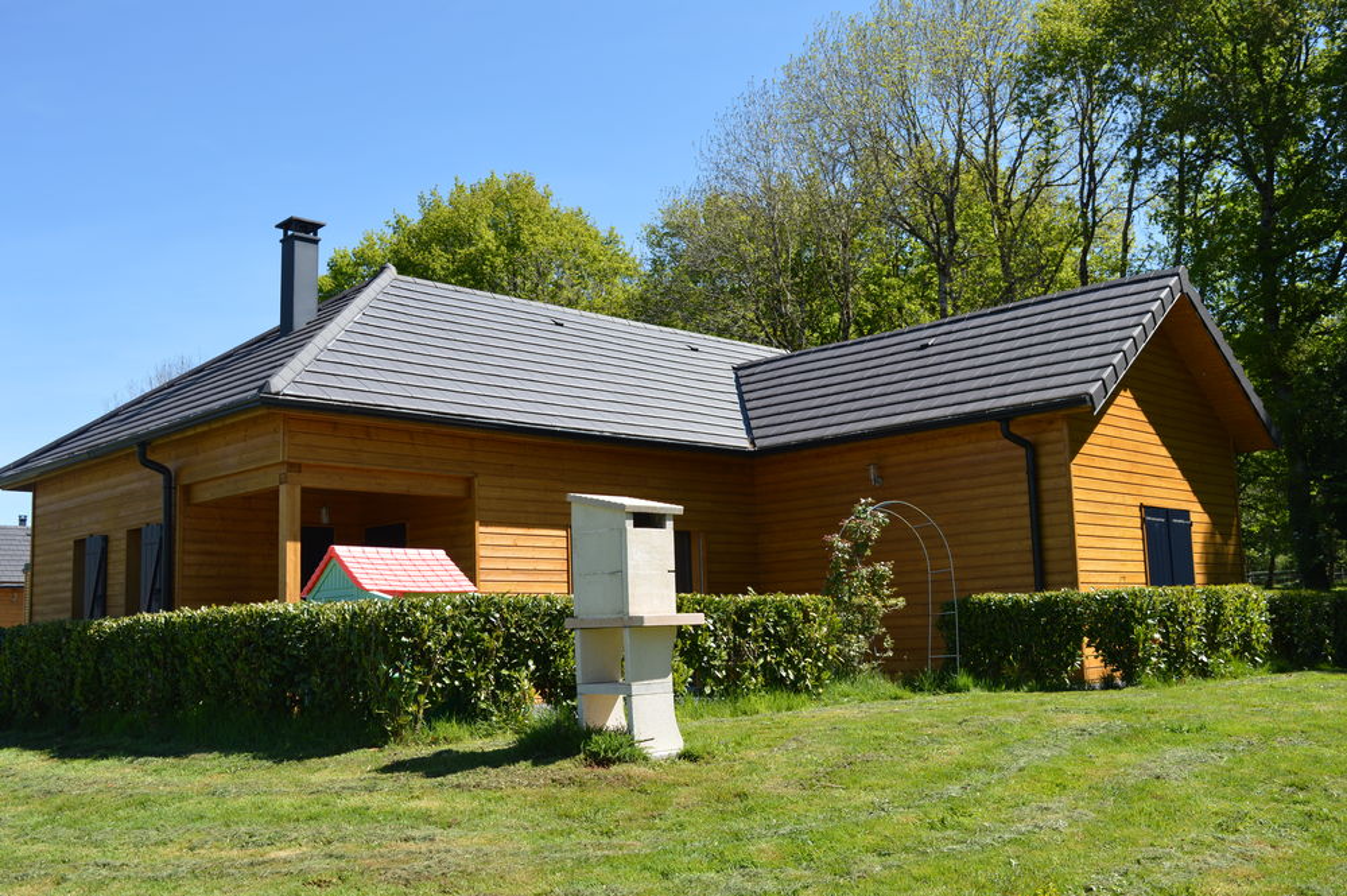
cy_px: 448
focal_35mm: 36
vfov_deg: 36.8
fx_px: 1346
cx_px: 674
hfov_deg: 53.2
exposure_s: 1/200
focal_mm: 24
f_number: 7.1
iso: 100
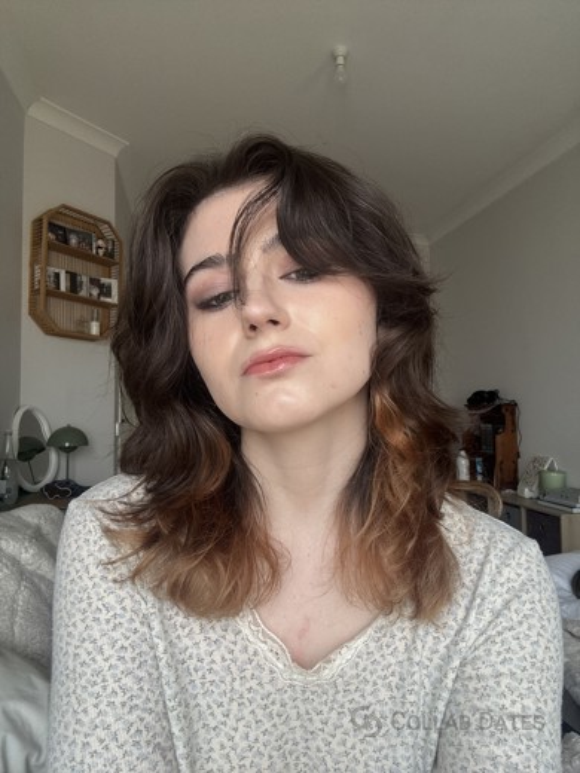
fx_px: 514
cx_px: 290
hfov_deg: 58.9
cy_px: 386
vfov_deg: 73.9
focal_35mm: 23
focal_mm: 2.69
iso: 80
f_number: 1.9
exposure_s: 1/121
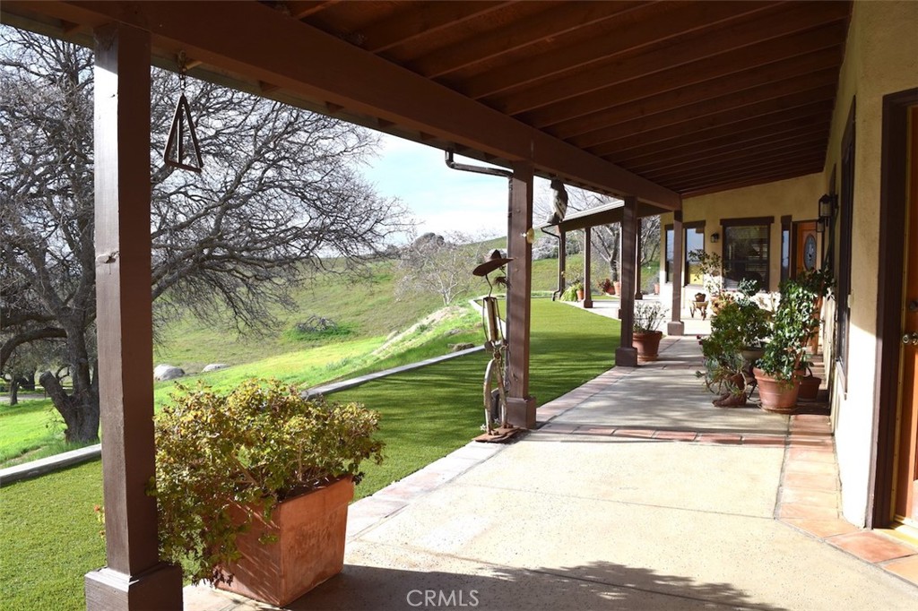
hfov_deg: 67.4
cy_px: 306
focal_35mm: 27
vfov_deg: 47.9
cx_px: 459
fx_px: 688
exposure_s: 1/320
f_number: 9
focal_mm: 18
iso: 200
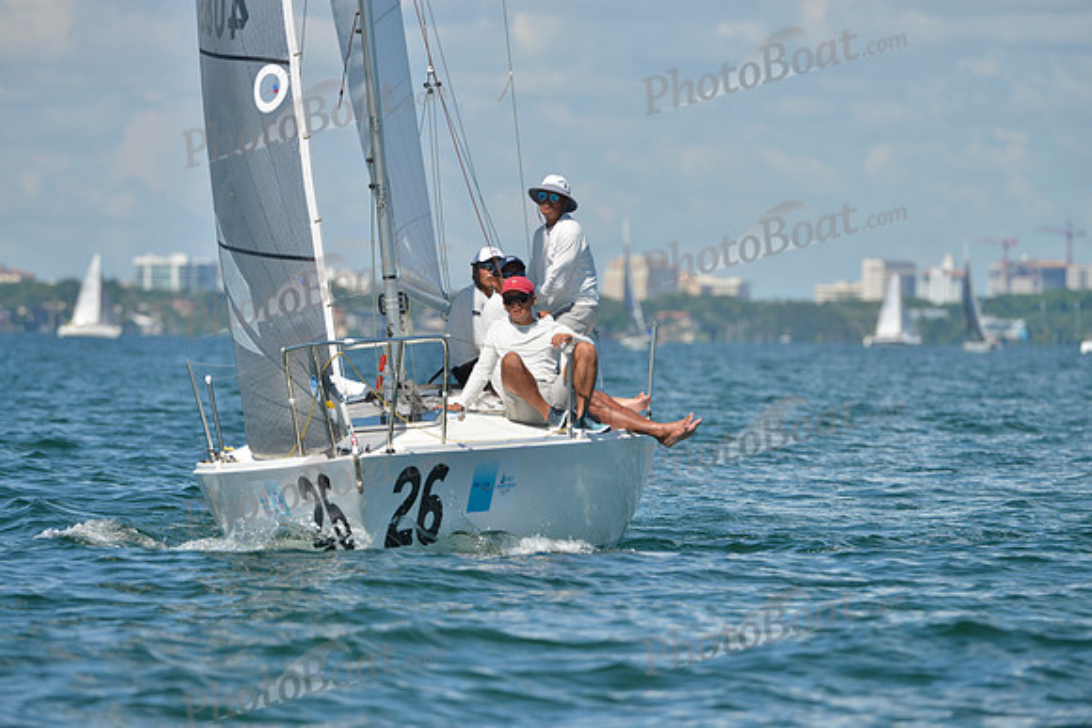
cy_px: 364
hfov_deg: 5.2
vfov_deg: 3.4
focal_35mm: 400
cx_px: 546
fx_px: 12136
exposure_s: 1/1250
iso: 200
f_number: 6.3
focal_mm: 400
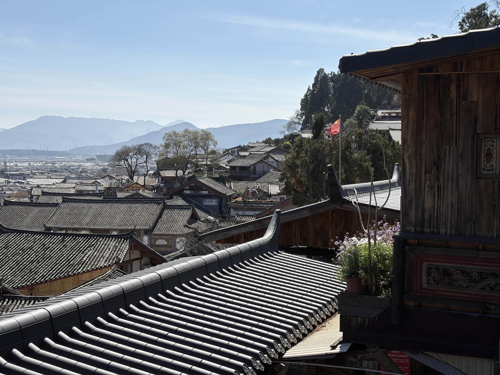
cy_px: 188
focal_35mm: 52
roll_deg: -0.1
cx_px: 250
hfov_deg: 36.8
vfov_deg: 28.0
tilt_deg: -2.2
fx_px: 751
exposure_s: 1/4630
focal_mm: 5.96
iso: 32
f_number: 1.6
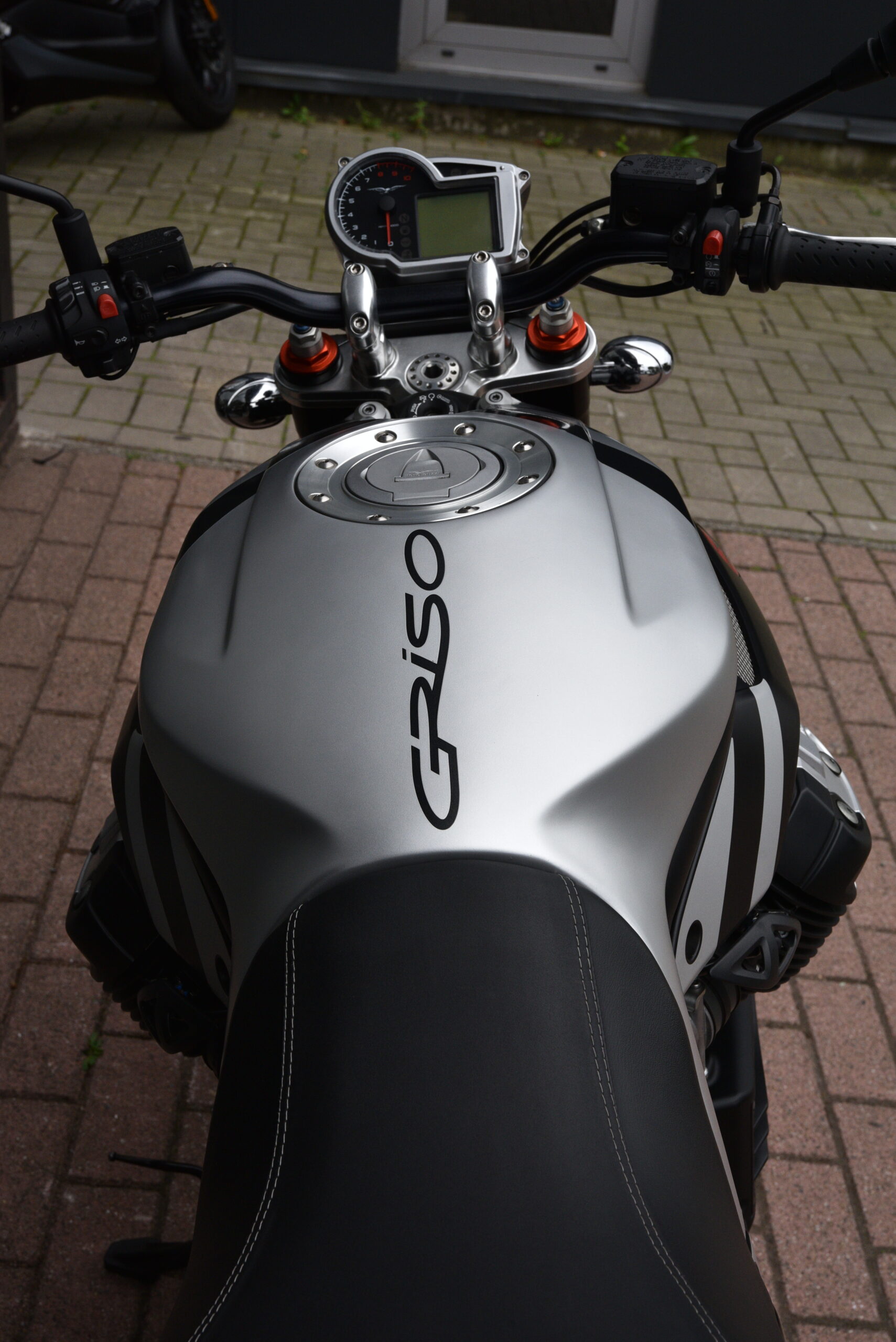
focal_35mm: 45
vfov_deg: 43.6
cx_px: 448
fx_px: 1678
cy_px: 671
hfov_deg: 29.9
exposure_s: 1/400
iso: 1000
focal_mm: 45
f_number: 10
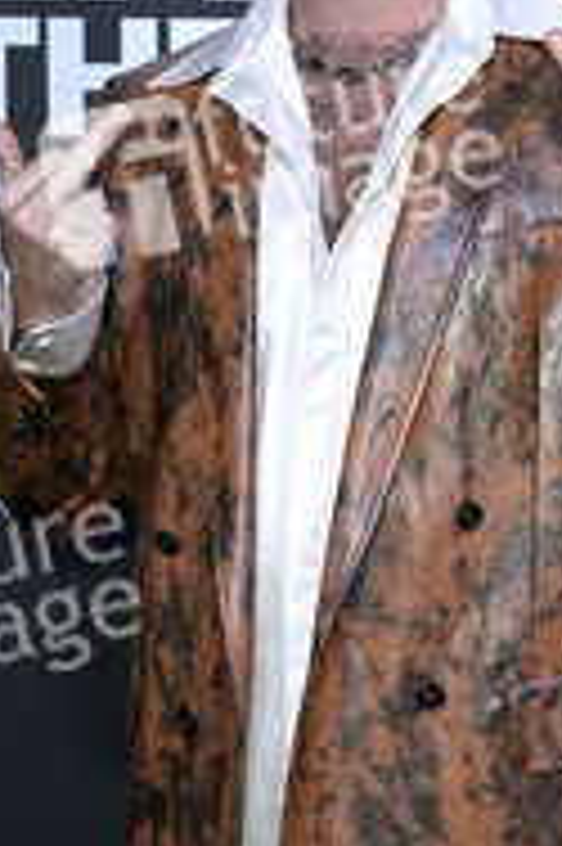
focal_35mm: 102
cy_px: 387
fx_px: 2393
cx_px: 400
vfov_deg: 20.0
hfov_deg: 13.4
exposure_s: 1/250
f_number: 5.6
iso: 1000
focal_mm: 48
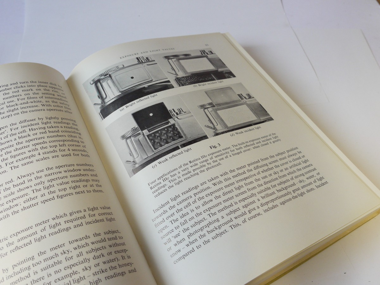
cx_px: 190
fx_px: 373
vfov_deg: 41.8
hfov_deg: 54.0
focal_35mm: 34
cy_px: 142
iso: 800
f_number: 8
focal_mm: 17
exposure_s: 1/60
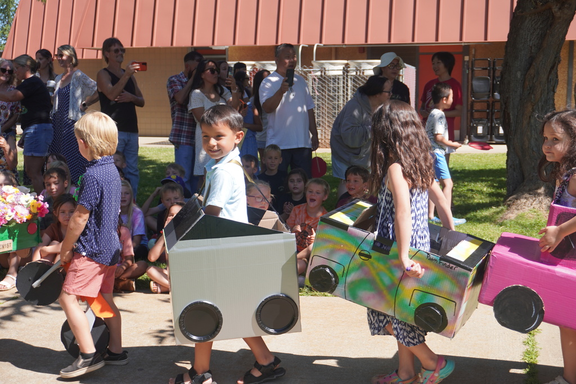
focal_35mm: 51
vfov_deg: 26.5
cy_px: 192
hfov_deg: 38.9
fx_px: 816
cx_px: 288
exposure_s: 1/320
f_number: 5.6
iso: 100
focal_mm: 34
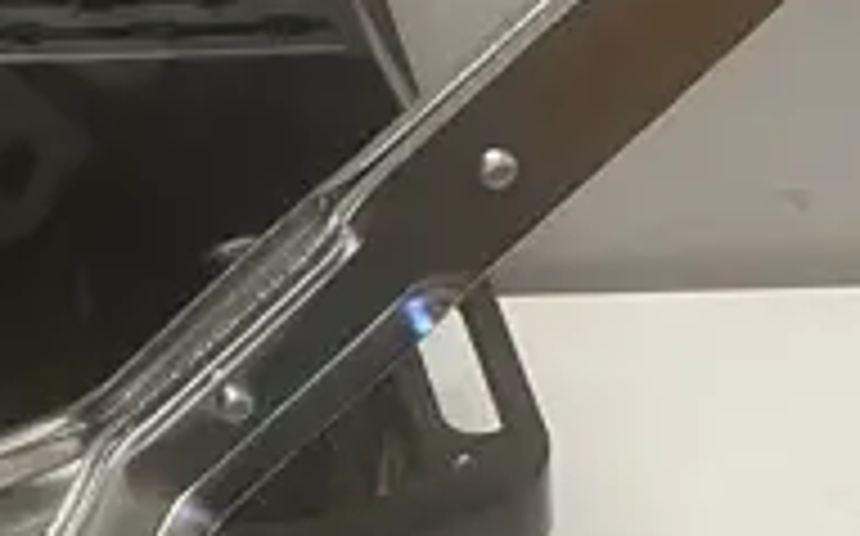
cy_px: 324
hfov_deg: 12.9
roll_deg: -0.7
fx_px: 3723
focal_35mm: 159
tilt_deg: -30.7
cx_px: -149
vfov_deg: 8.2
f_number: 1.8
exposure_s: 1/50
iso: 80
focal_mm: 3.99
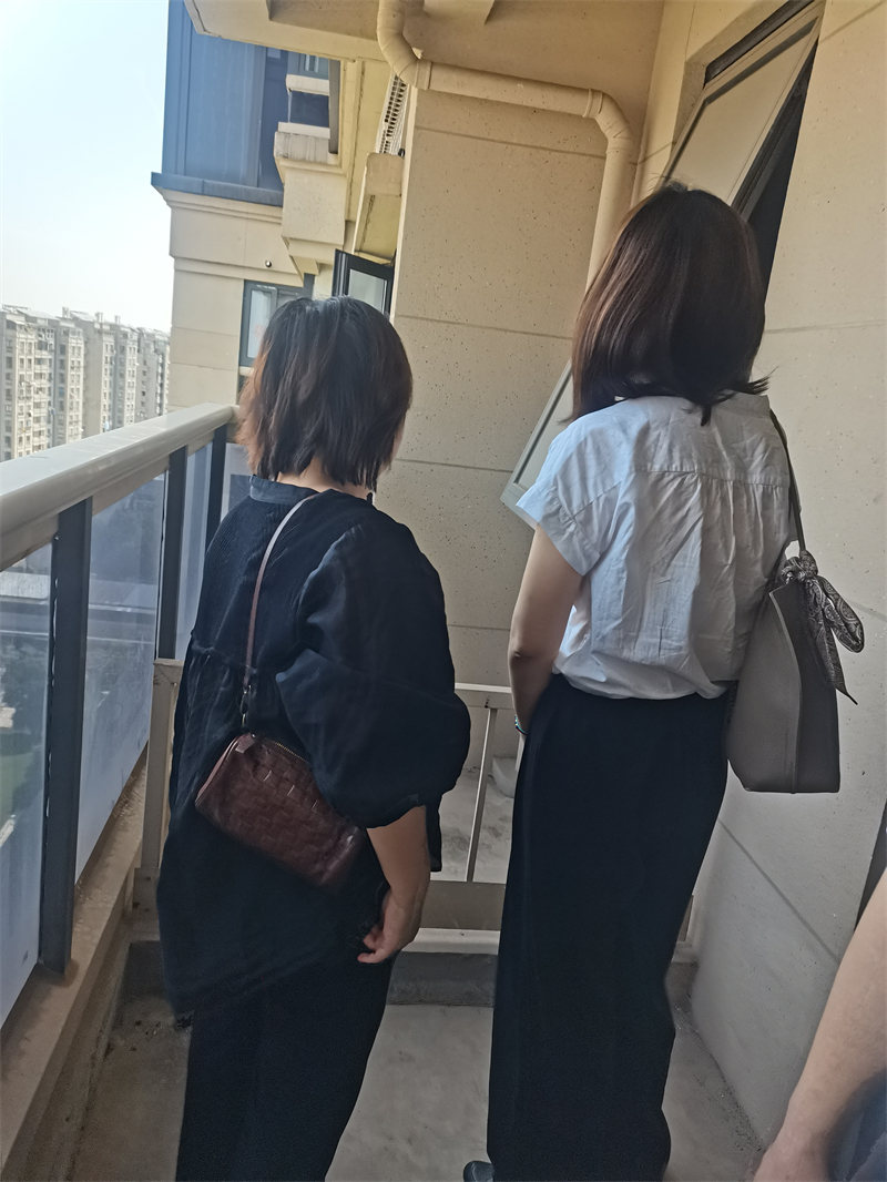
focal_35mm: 26
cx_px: 444
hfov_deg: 53.1
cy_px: 591
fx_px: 888
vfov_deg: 67.3
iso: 50
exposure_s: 1/168
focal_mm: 5.58
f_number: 1.8
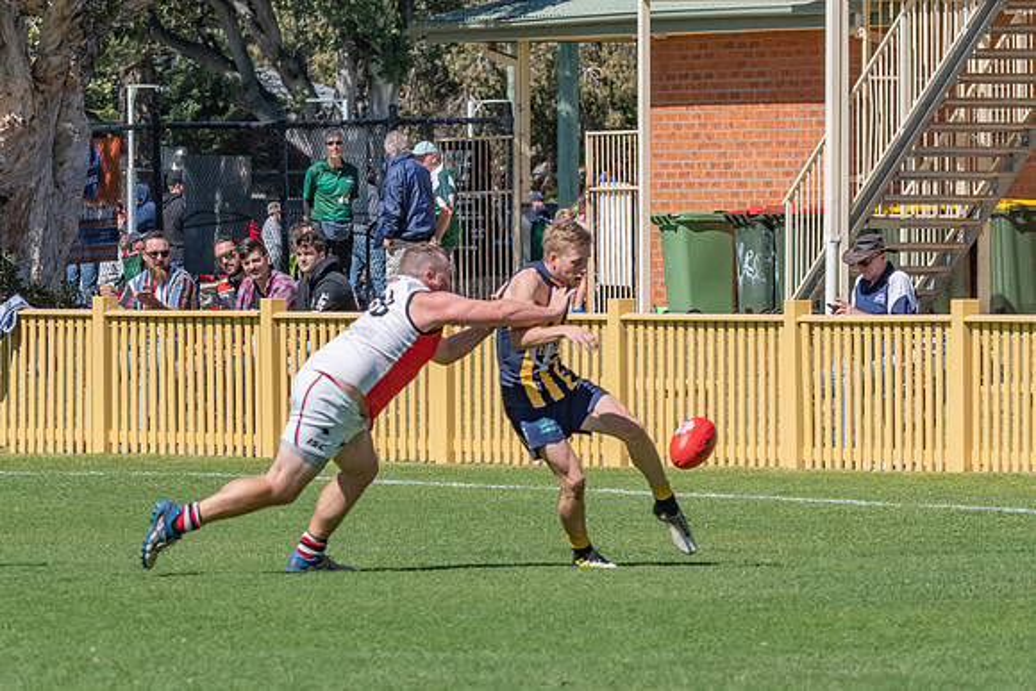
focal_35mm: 419
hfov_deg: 4.9
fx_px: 12066
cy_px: 386
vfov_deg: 3.3
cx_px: 457
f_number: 13
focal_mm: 250
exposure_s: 1/2500
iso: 800
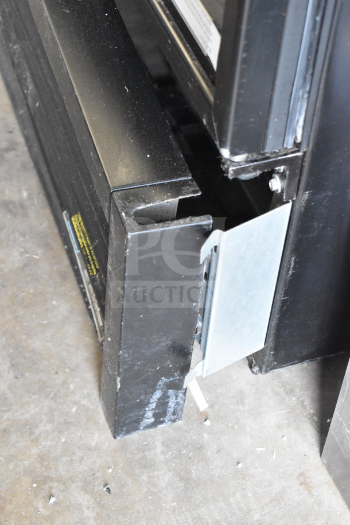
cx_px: 175
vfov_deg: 26.0
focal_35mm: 78
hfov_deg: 17.5
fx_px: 1137
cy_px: 262
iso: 6400
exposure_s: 1/160
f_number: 6.3
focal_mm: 52
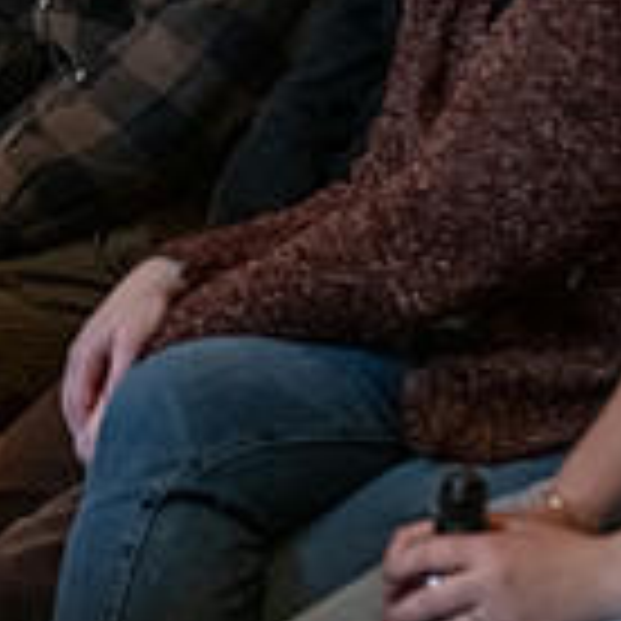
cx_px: -148
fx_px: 3471
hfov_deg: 10.1
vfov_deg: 10.2
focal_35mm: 171
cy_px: 16
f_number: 3.2
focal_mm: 48
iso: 3200
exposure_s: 1/160
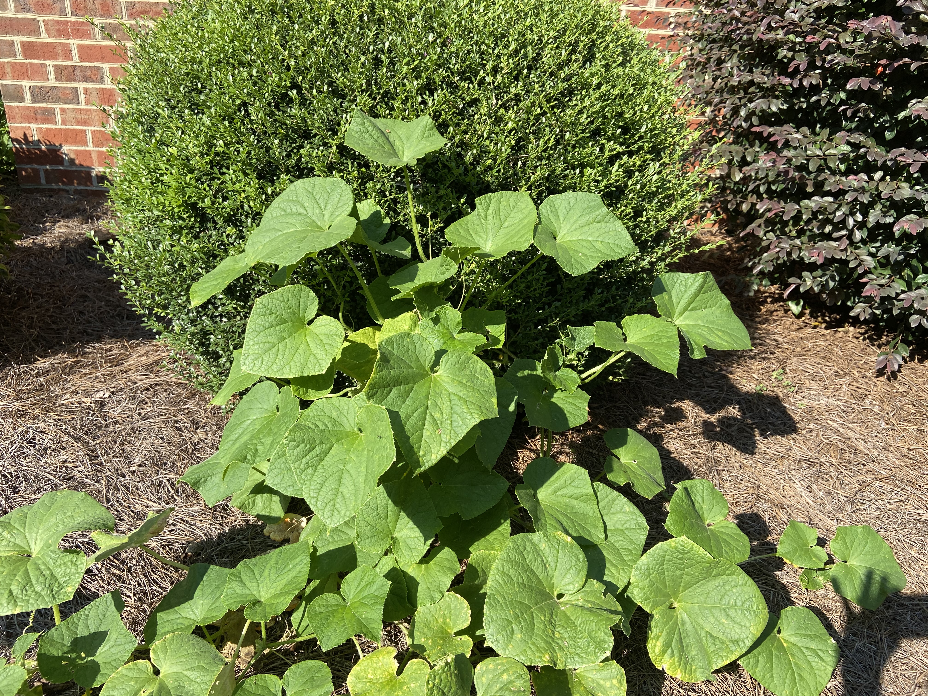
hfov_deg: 67.3
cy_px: 348
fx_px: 697
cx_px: 464
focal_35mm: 26
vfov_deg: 53.1
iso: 32
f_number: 1.8
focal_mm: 4.25
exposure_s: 1/1193
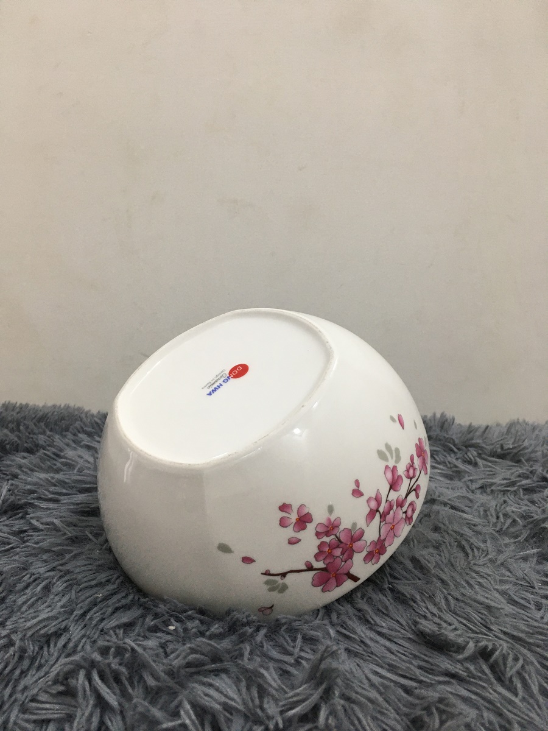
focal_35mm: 29
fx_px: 612
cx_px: 274
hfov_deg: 48.2
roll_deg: -0.1
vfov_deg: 61.7
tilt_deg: -8.2
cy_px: 366
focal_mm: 4.15
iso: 64
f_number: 2.2
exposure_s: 1/33
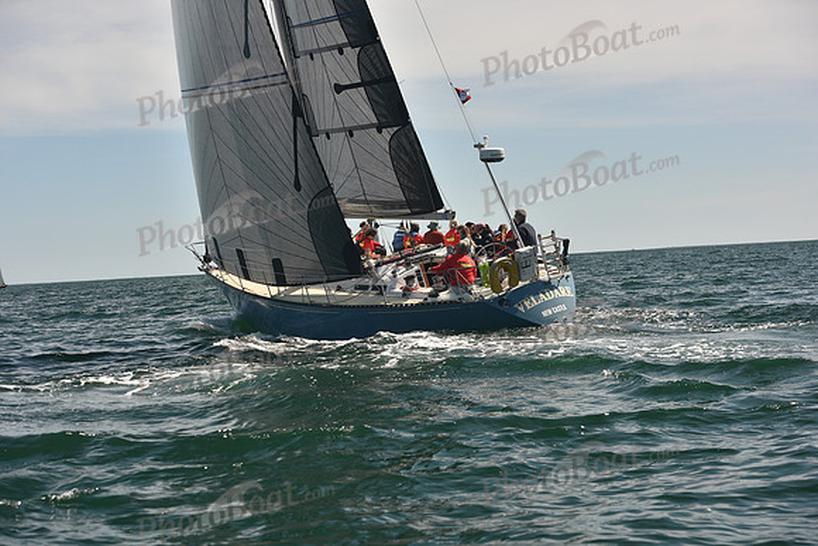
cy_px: 273
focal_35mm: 70
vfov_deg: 19.5
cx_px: 409
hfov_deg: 28.8
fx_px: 1591
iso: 250
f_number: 5.6
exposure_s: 1/640
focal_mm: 70
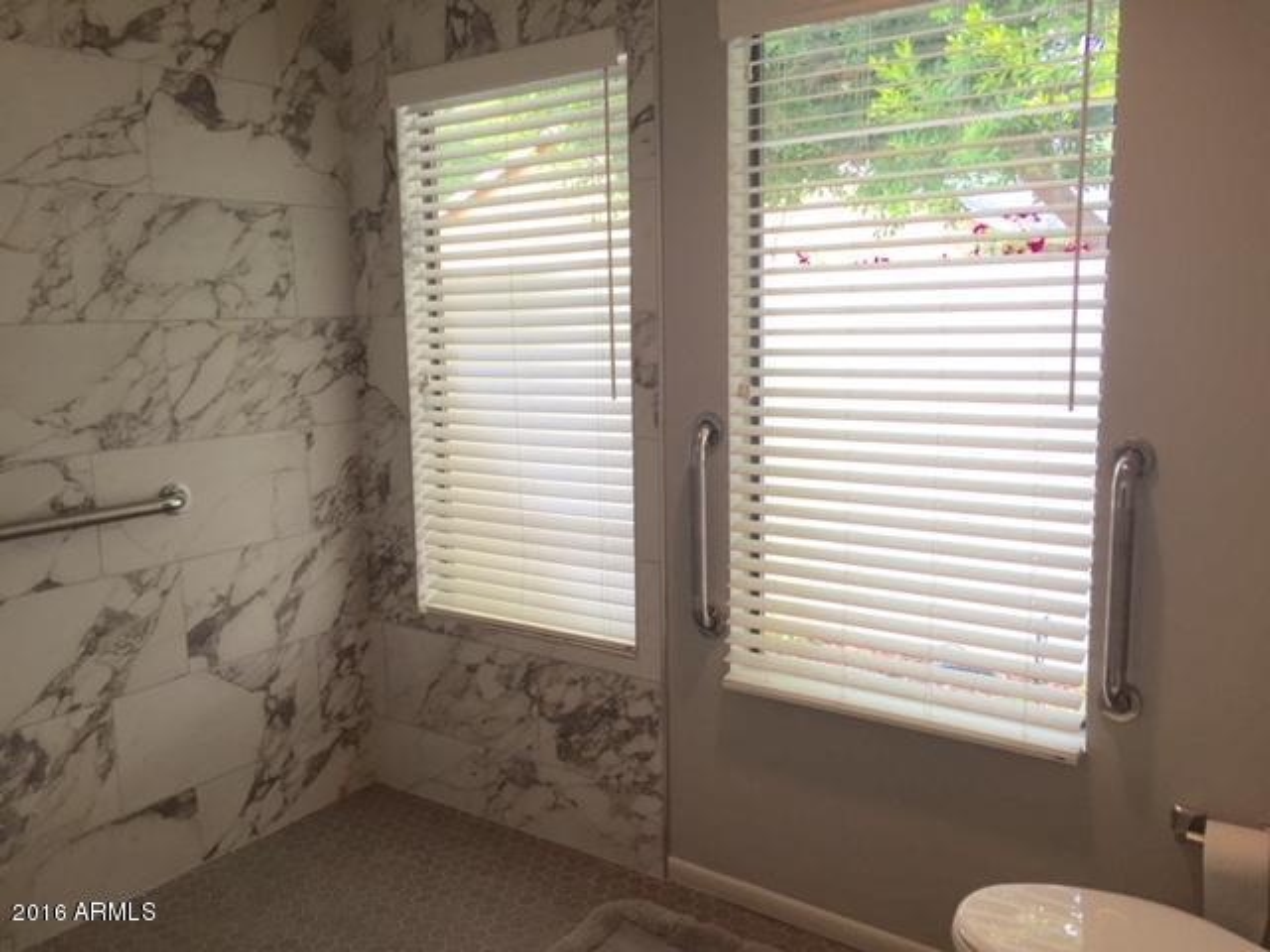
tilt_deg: -8.1
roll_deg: +0.0
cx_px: 635
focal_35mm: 29
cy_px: 476
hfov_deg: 61.7
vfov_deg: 48.2
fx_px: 1064
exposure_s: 1/120
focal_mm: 4.15
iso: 32
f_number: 2.2
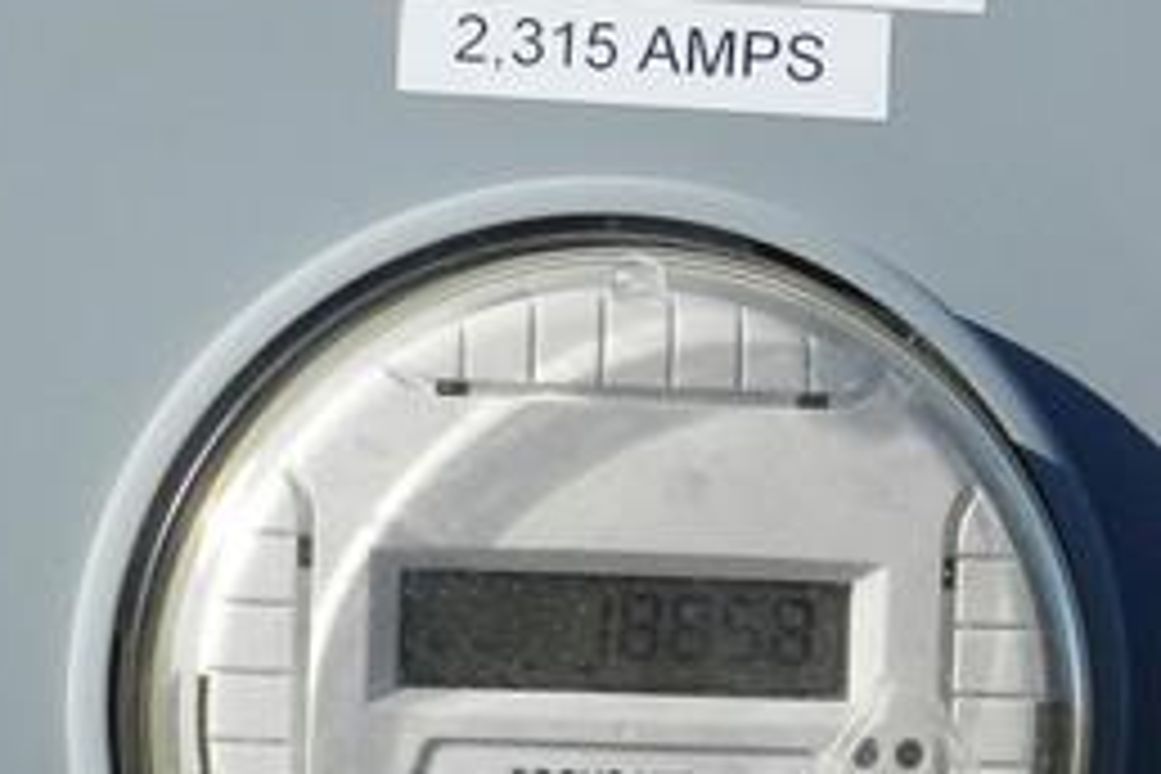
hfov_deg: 21.4
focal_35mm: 95
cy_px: 810
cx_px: 513
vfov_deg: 14.1
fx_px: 3064
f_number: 4
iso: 160
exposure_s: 1/1000
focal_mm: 4
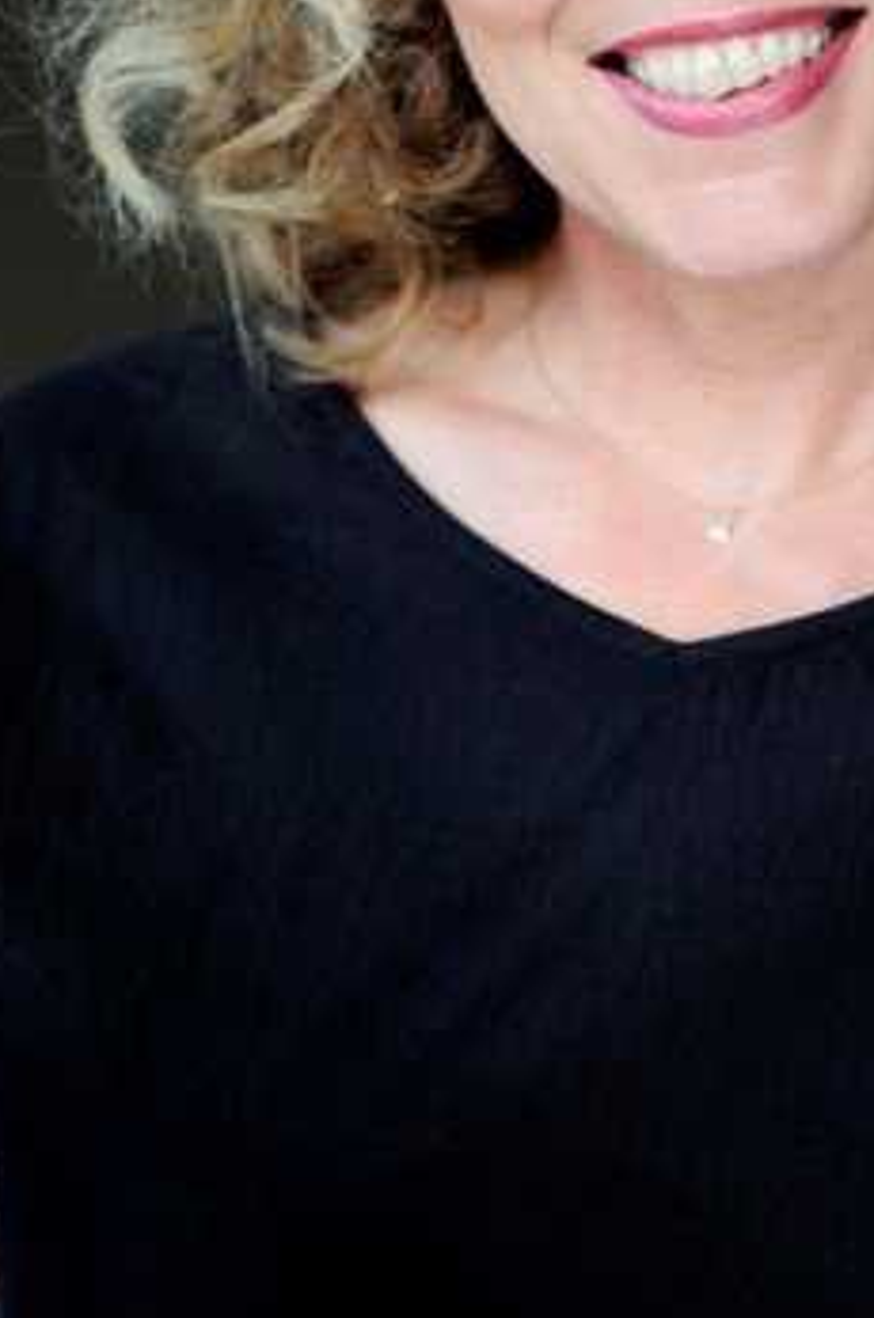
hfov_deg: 4.3
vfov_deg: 6.5
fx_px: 11663
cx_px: 711
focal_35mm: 319
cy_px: 315
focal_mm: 175
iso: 200
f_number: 3.5
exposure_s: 1/160
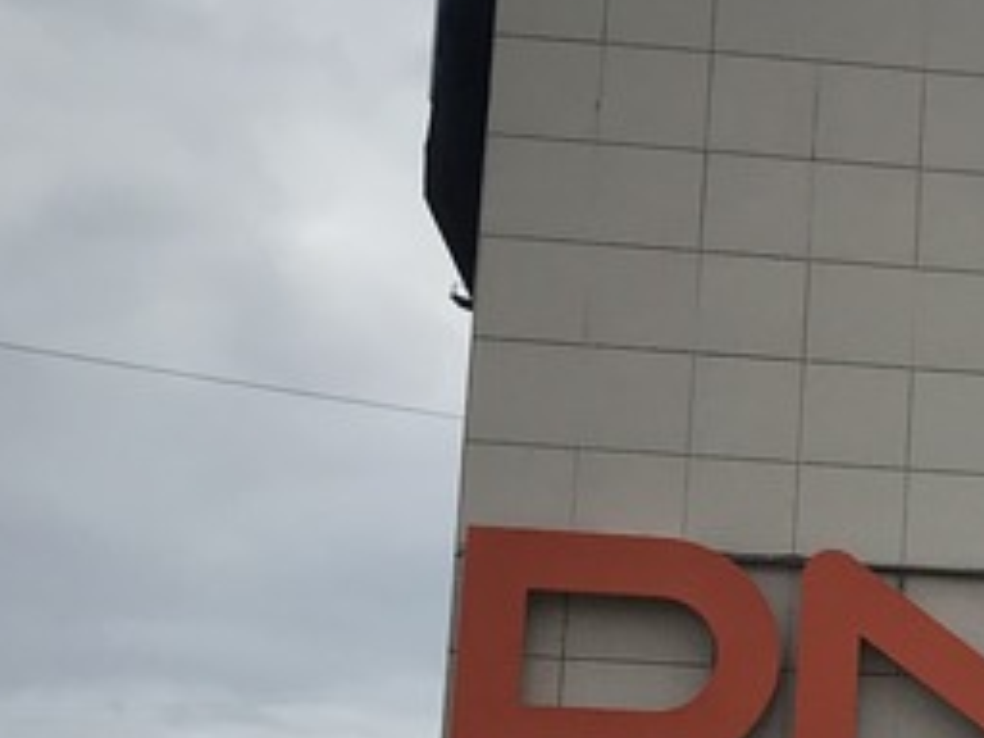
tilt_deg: +12.0
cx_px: 1672
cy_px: 800
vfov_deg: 13.0
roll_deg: -0.9
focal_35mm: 112
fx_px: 3184
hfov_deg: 15.5
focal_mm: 3.99
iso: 20
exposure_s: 1/4566
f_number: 1.8
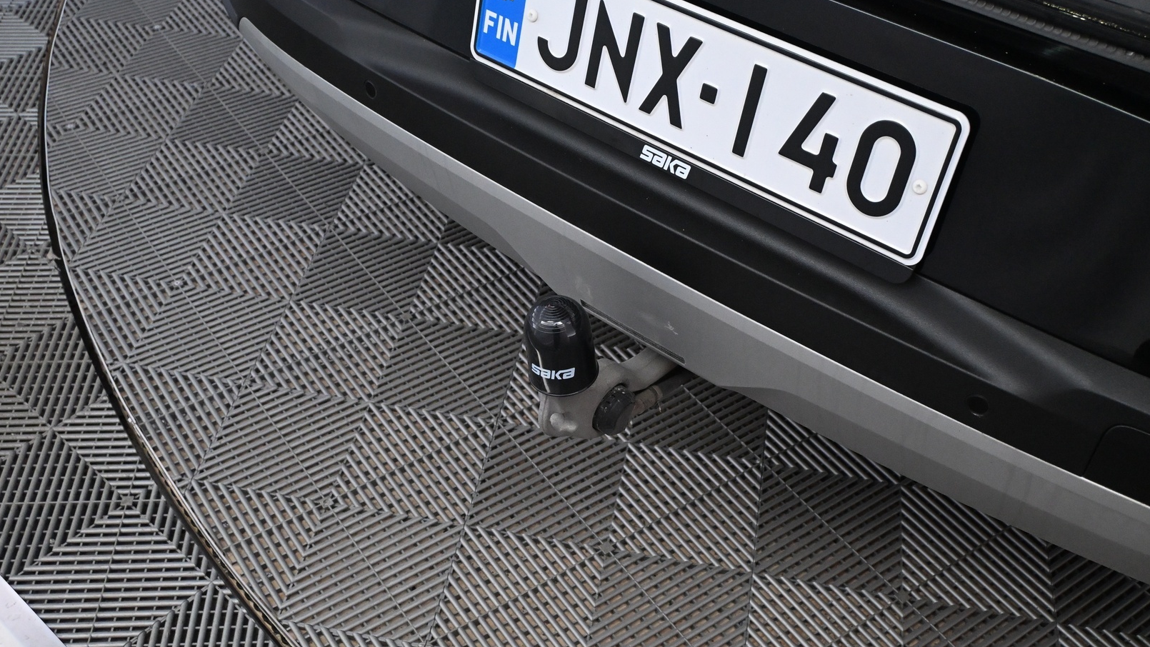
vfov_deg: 30.0
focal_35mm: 40
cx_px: 574
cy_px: 342
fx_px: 1205
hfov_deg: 51.0
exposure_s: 1/125
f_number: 5.6
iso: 4000
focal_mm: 25
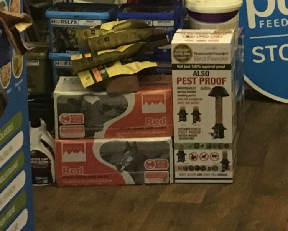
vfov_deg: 10.1
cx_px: 332
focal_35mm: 152
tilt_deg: -14.5
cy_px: 65
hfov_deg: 12.4
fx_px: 1296
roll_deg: -1.9
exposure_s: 1/33
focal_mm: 4.15
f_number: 2.2
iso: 200
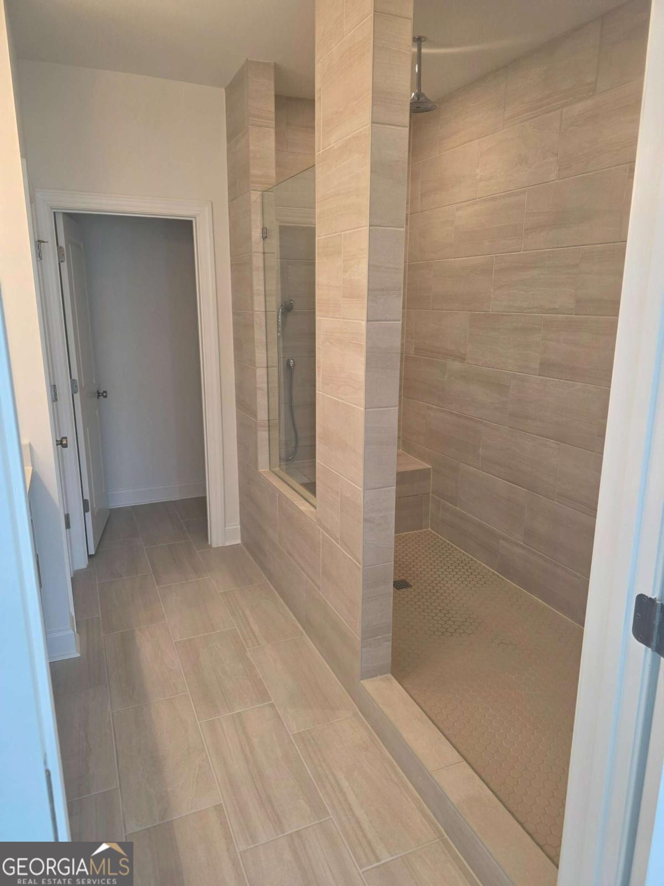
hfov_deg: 58.9
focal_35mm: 23
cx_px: 332
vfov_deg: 73.9
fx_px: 588
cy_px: 443
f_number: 1.7
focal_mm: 6.3
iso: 100
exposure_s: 1/120
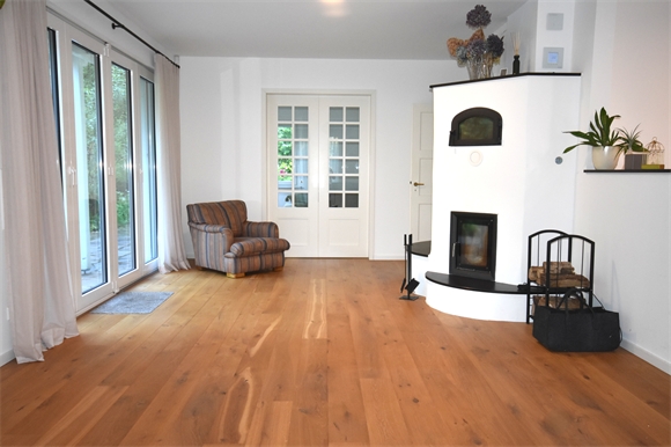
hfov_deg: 62.0
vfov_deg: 43.6
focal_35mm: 30
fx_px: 559
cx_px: 336
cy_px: 224
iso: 1400
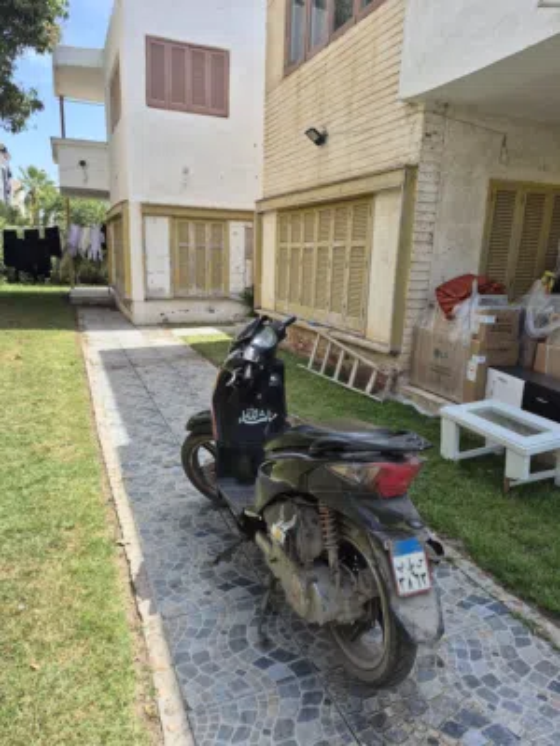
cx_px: 280
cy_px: 373
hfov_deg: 58.9
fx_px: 496
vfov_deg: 73.9
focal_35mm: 23
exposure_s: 1/710
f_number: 1.8
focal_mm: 5.4
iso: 25
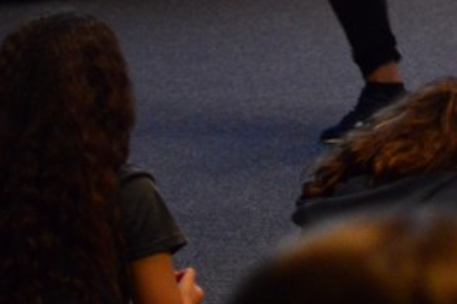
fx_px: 2562
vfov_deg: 6.6
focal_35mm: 202
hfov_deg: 10.1
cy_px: -238
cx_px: 507
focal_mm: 35
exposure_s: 1/100
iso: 1600
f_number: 1.8
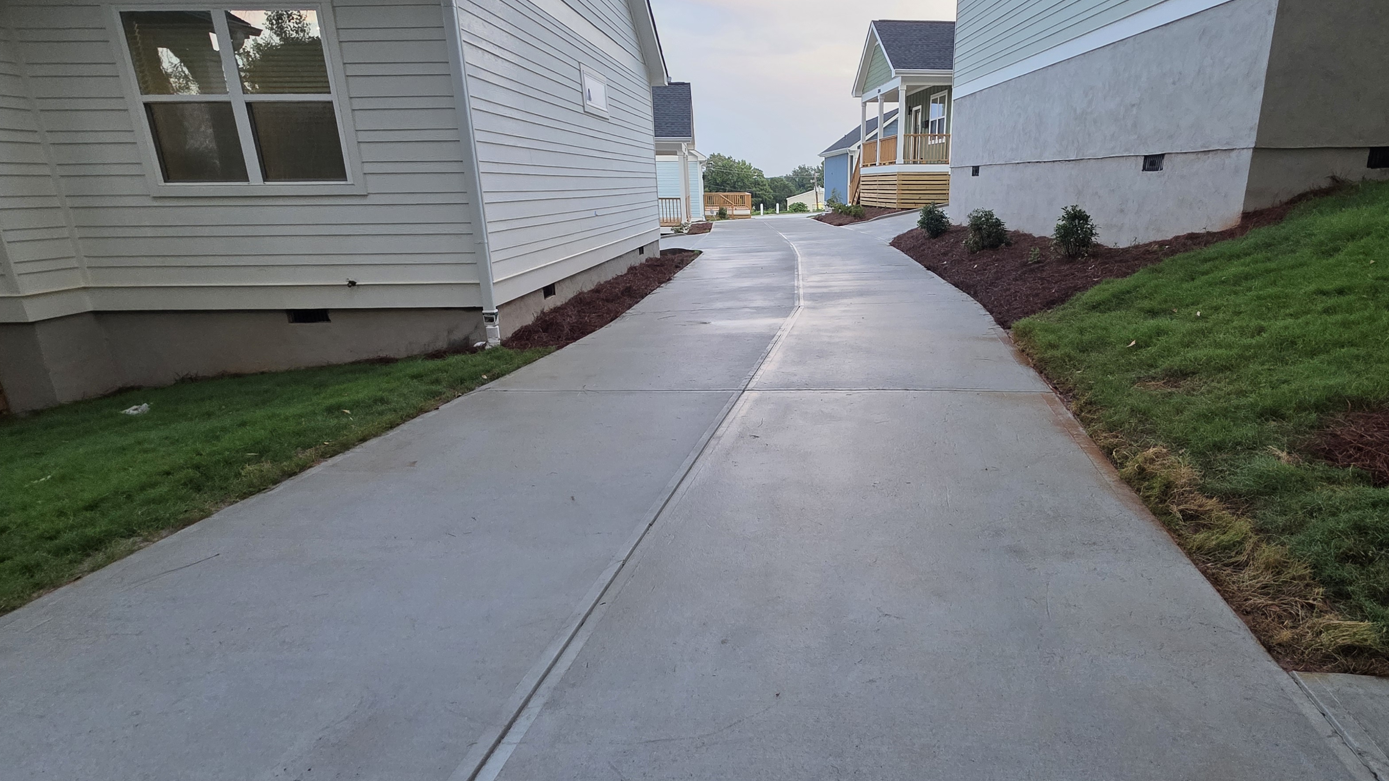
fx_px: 663
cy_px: 403
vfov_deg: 61.0
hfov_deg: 92.0
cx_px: 799
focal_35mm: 18
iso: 200
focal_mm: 2.2
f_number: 1.9
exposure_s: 1/120
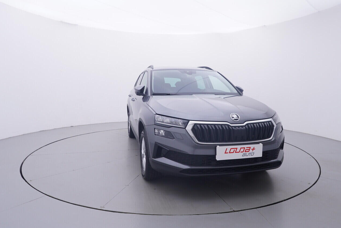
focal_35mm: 26
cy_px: 100
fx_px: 242
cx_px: 170
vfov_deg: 50.2
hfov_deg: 70.2
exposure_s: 1/80
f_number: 5
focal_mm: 15
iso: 200
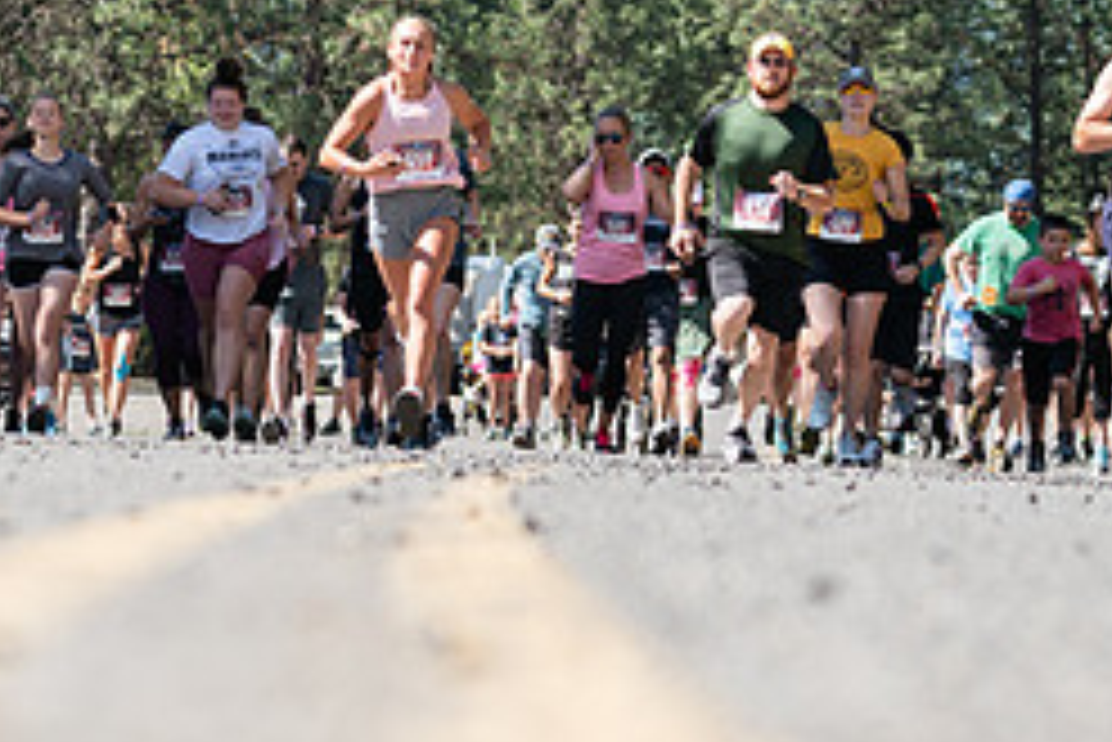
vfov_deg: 7.9
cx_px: 464
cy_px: 281
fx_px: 5378
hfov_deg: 11.8
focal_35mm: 174
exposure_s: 1/500
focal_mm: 74
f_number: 4
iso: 125
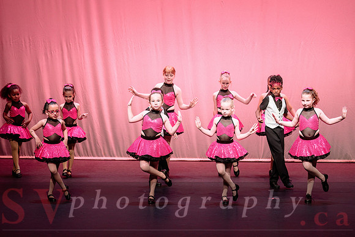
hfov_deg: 13.4
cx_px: 204
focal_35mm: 153
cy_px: 118
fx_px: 1511
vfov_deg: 9.0
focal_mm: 130
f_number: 2.8
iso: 1250
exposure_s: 1/400
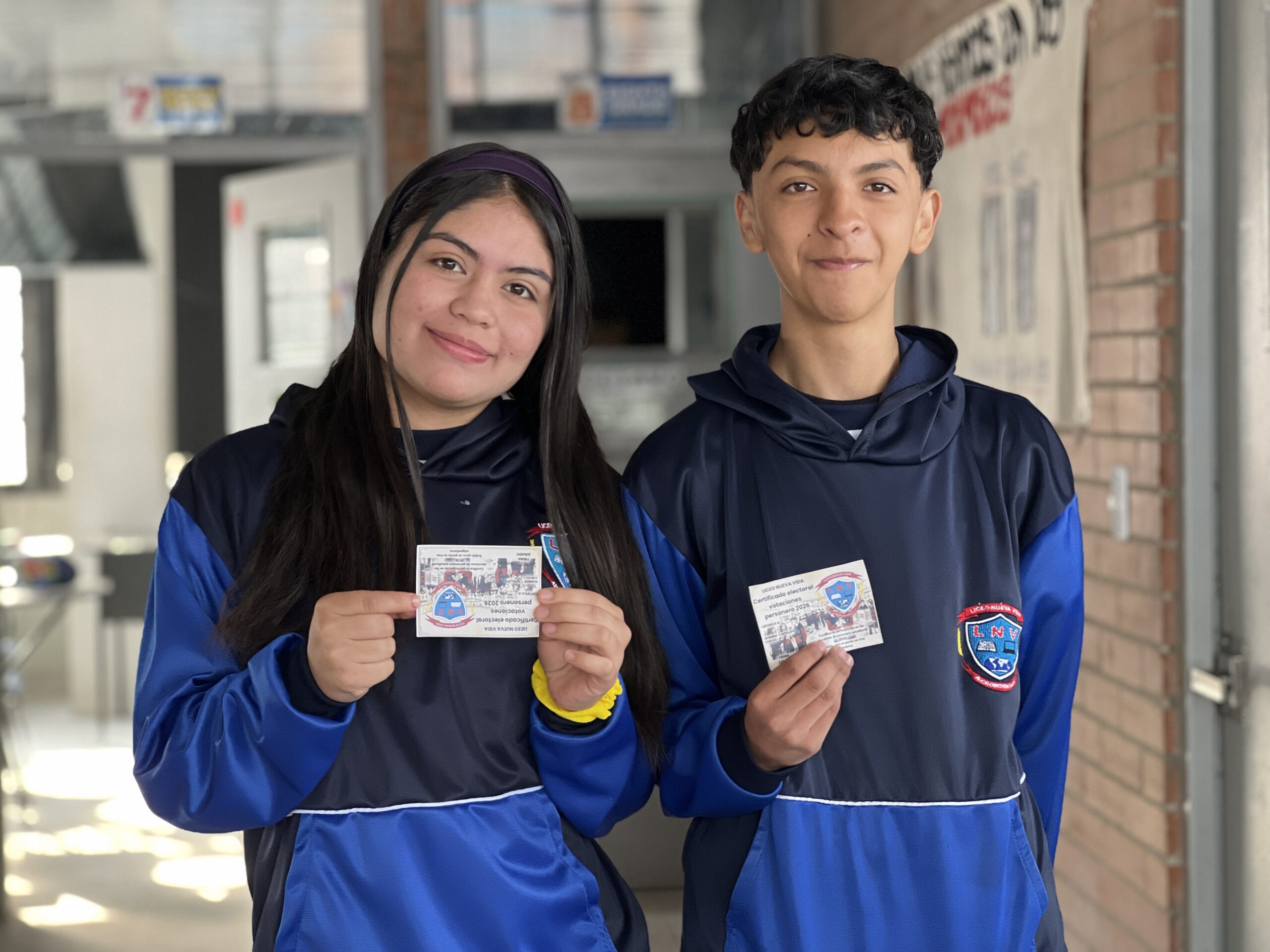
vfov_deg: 19.1
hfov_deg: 25.3
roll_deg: +1.4
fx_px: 2825
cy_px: 476
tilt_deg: -2.3
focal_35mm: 77
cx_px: 635
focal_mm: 9
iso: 250
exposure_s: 1/65
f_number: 2.8
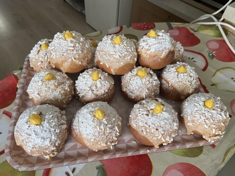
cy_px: 88
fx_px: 176
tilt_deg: -50.7
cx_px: 118
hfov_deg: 67.3
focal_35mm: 26
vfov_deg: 53.0
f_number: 1.8
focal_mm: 4.25
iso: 125
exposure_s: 1/88
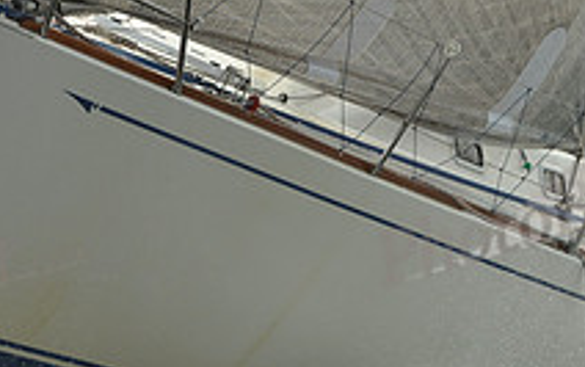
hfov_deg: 6.7
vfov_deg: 4.2
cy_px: 109
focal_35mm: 312
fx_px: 4980
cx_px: 237
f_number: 9
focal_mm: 112
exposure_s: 1/1250
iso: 320
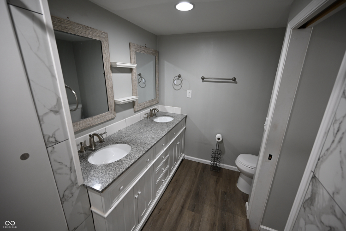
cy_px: 116
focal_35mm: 15
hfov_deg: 100.4
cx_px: 173
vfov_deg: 77.3
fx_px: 144
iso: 640
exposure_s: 1/125
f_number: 4
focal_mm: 15
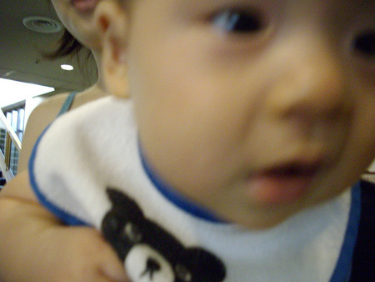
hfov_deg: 50.1
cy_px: 141
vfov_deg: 38.7
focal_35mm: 37
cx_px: 188
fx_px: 401
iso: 400
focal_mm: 6.2
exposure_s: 1/20
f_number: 2.8
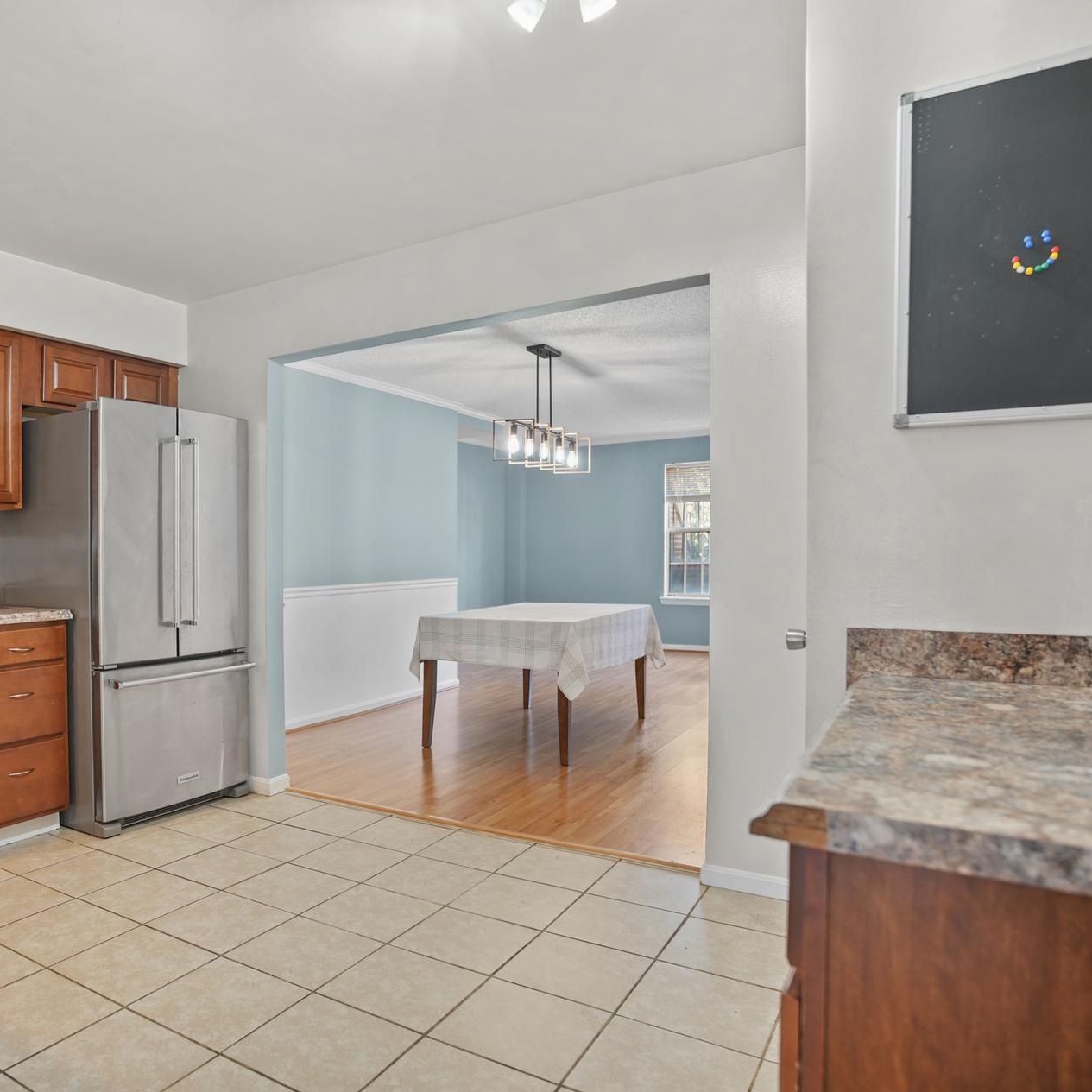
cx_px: 362
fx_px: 785
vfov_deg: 69.6
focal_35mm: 22
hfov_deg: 67.7
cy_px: 521
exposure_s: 1/10
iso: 100
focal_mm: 16
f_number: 2.8
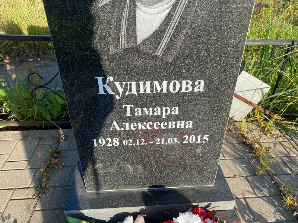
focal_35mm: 26
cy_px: 112
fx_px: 224
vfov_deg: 53.1
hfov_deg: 67.3
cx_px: 149
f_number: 1.8
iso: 32
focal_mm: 4.25
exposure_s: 1/2028
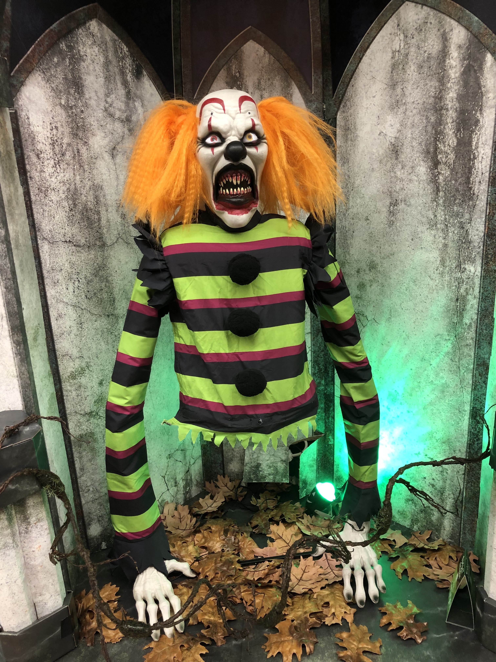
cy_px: 331
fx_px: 535
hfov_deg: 49.7
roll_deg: +2.8
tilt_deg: -16.5
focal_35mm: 28
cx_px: 248
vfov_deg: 63.4
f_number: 1.8
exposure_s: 1/15
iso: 50
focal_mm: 3.99
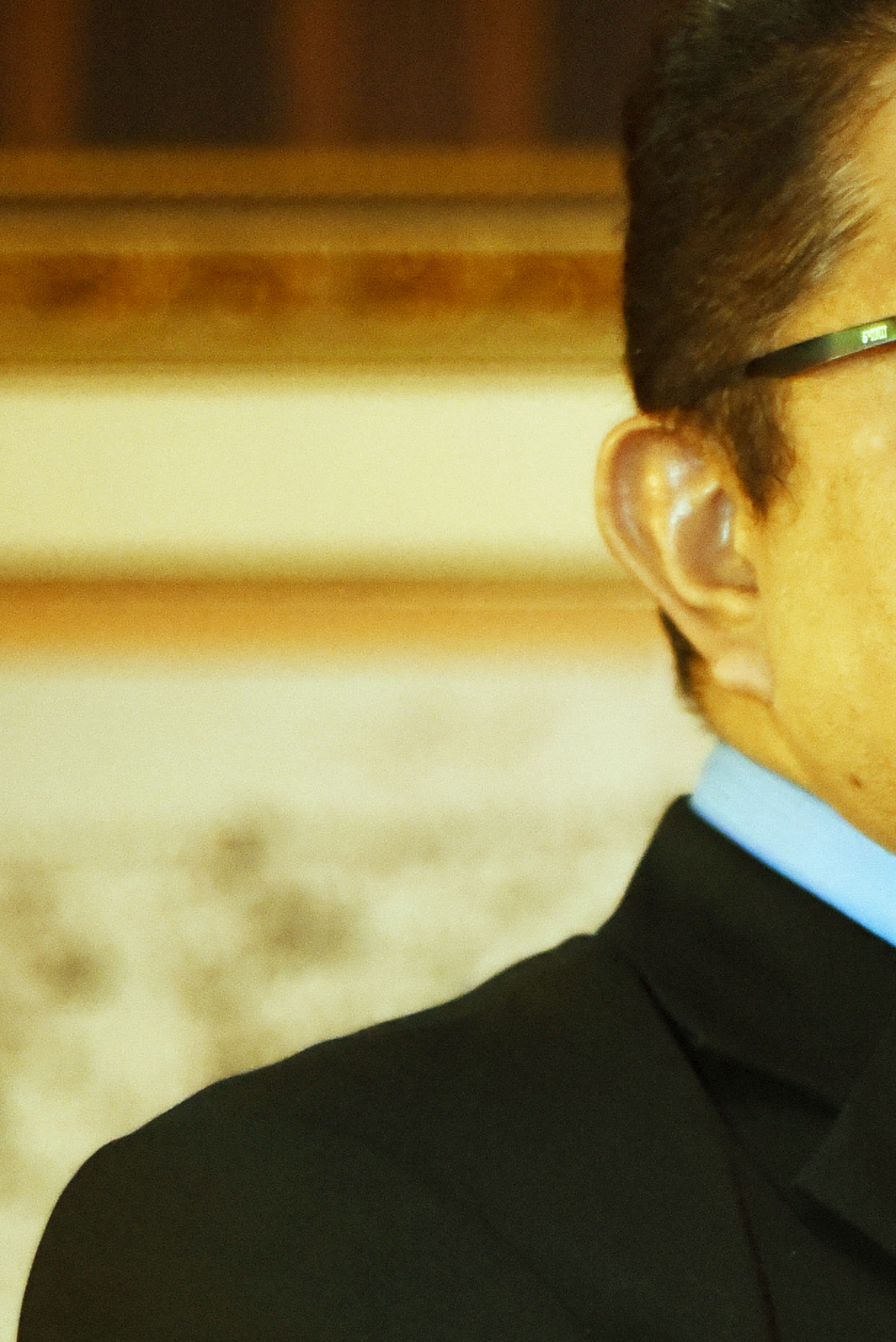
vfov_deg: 12.4
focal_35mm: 163
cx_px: 1301
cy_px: 1515
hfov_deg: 8.3
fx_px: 6078
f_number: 1.8
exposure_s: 1/30
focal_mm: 50
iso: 4000
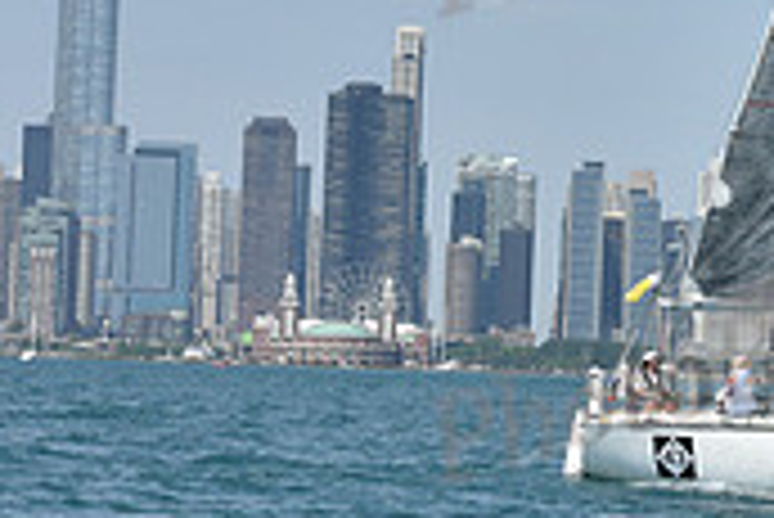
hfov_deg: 7.4
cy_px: 70
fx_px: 5810
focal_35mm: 270
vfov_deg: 5.1
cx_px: 1300
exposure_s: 1/1600
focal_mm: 80
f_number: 7.1
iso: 250
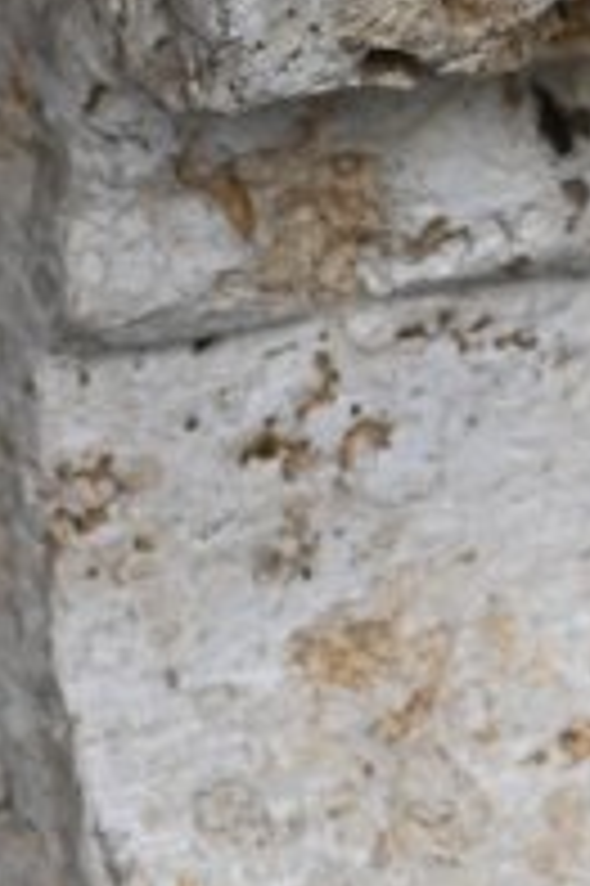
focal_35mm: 201
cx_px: -77
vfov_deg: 10.2
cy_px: 508
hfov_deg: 6.8
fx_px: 4950
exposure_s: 1/250
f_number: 5
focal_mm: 22
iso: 200
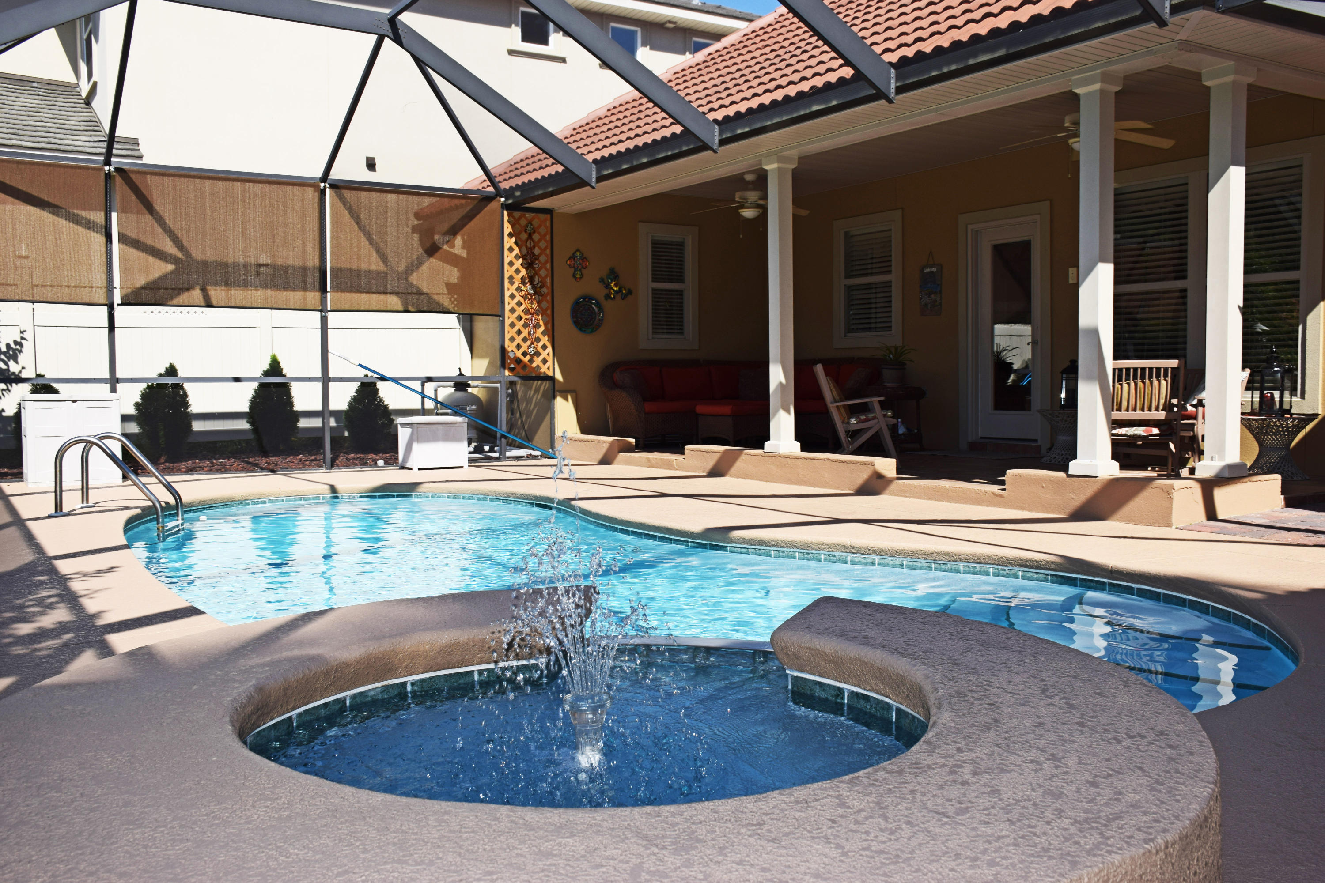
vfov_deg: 40.0
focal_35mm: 33
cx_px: 662
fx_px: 1214
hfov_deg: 57.2
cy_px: 442
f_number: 9
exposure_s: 1/200
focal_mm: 22
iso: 100
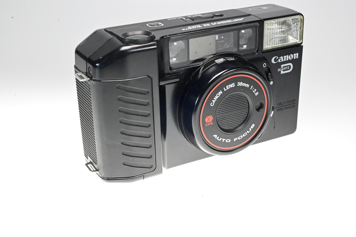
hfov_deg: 39.6
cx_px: 178
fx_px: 494
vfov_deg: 27.0
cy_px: 118
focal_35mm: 50
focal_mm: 50
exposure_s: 1/125
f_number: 25
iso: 5000
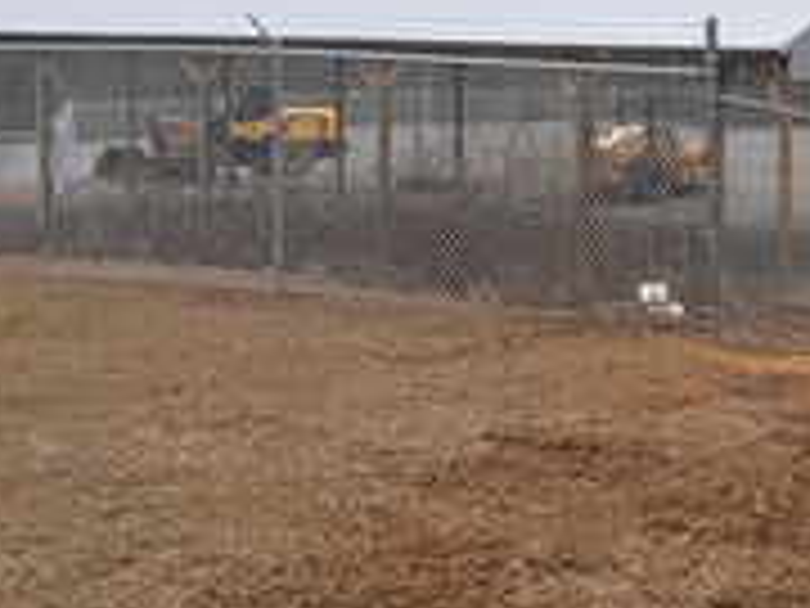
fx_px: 1498
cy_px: 140
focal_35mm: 64
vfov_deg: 22.7
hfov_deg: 27.6
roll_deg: -0.3
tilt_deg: -3.7
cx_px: 900
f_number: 1.78
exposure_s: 1/876
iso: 80
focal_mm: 6.76
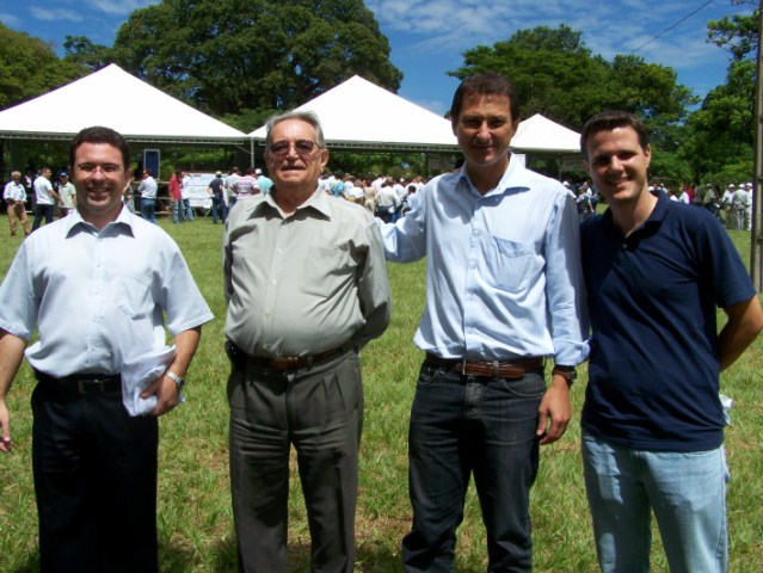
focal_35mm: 38
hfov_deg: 49.0
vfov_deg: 37.8
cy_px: 286
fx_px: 838
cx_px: 382
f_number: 5.6
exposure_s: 1/640
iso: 80
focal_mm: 6.3
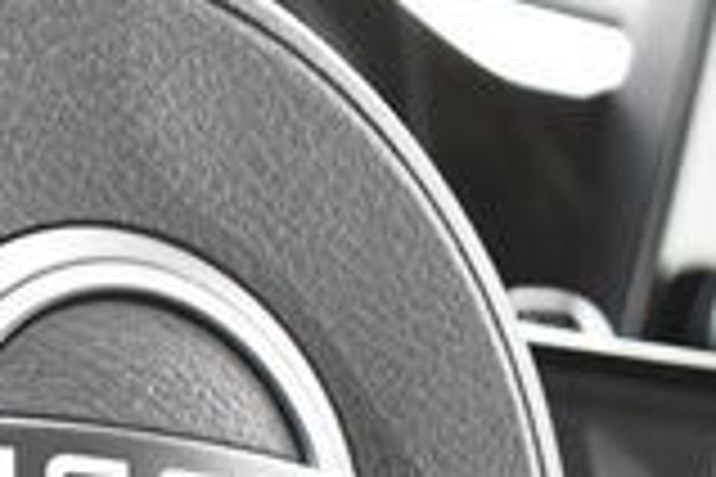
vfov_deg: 12.5
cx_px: -644
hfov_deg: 15.6
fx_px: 2168
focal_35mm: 109
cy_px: 443
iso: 2000
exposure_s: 1/125
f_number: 3.5
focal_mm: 18
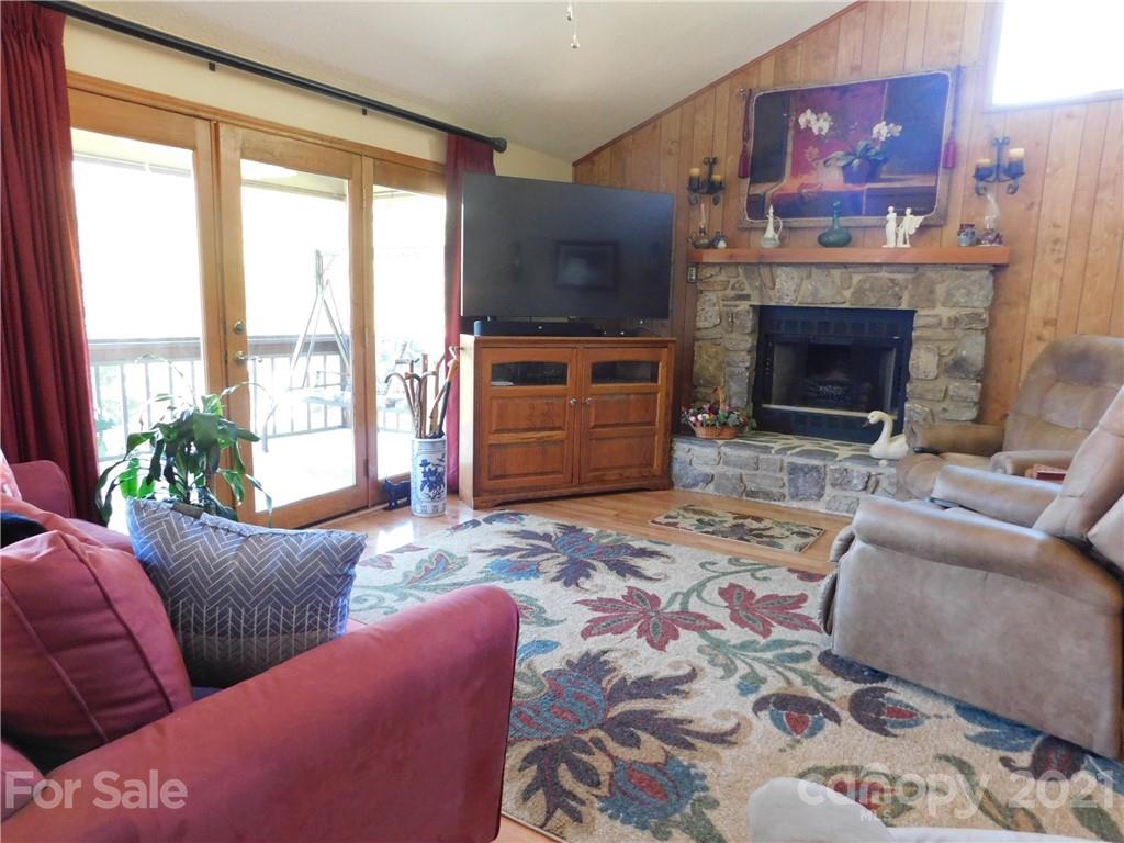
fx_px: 747
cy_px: 422
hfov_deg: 73.9
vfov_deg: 58.9
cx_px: 562
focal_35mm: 23
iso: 400
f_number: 3
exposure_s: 1/20
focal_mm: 4
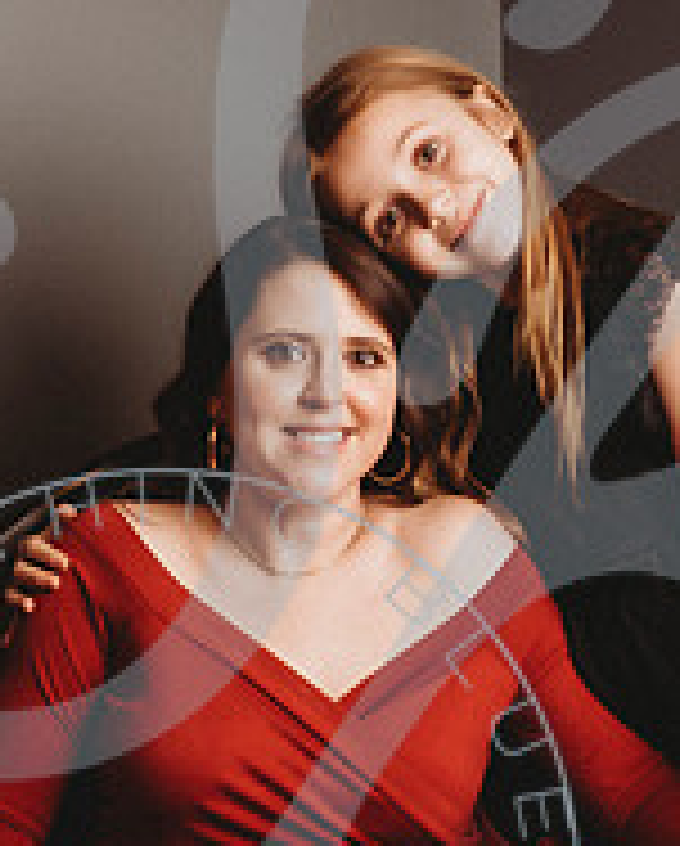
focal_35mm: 130
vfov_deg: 14.8
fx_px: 3262
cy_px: 544
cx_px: 365
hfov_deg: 11.9
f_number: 2.8
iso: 200
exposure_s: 1/125
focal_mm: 58
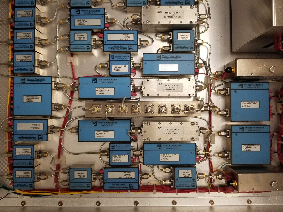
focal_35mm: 26
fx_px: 213
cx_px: 142
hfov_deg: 67.3
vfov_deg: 53.1
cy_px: 106
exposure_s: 1/120
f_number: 1.7
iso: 80
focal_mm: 4.25
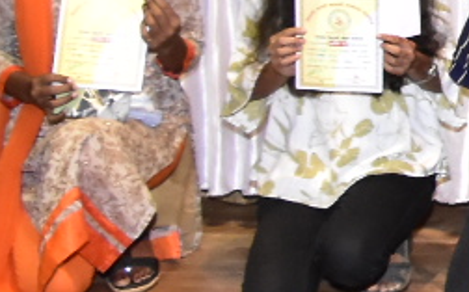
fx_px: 2260
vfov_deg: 7.1
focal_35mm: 177
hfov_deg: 10.0
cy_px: -305
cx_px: 1204
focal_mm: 18
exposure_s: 1/125
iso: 2500
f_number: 9
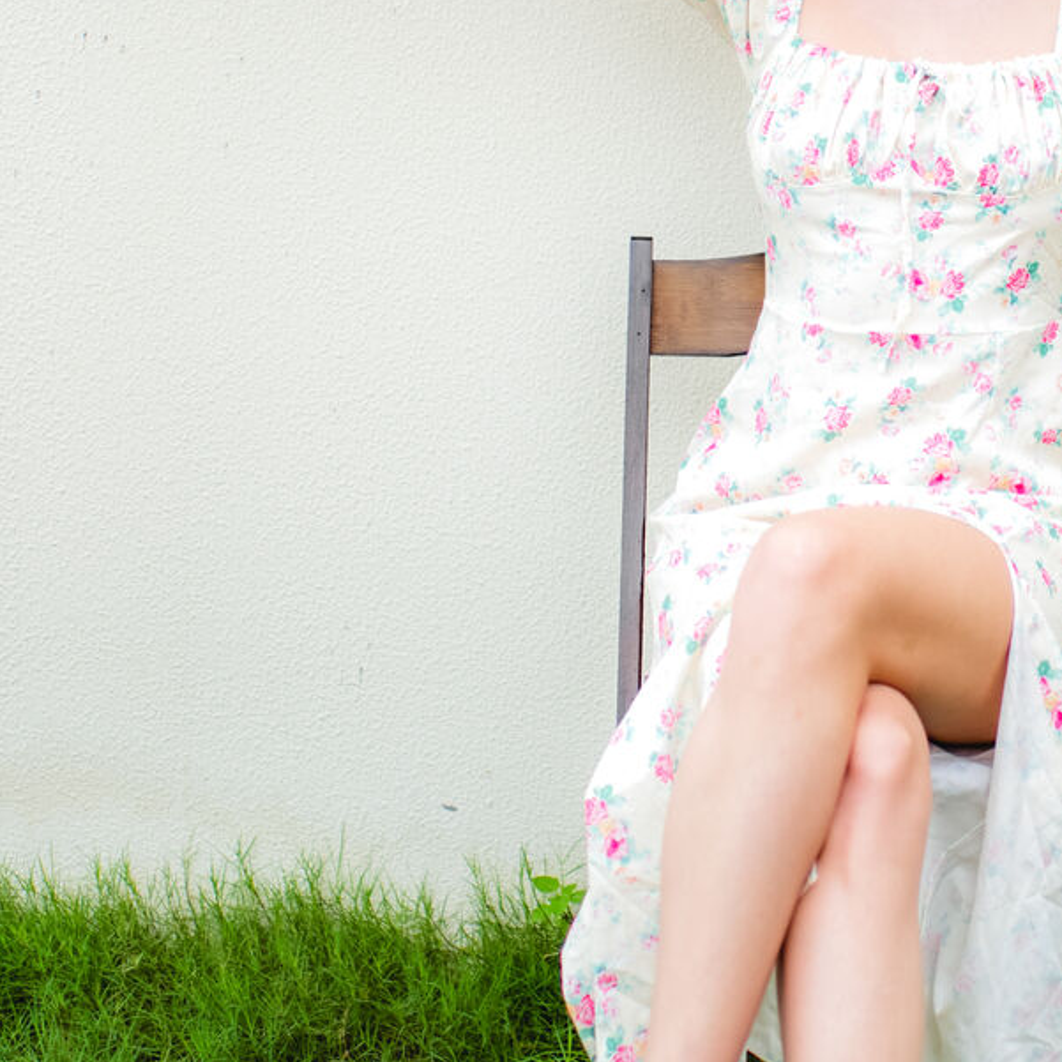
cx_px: 876
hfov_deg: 19.3
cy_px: 223
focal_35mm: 89
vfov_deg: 19.3
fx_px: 3089
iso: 320
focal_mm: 35
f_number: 1.4
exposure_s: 1/4000
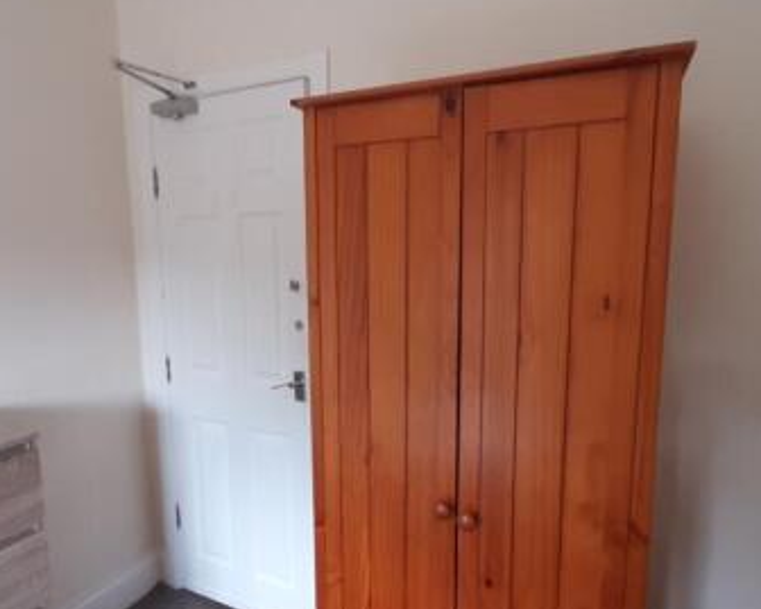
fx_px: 496
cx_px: 345
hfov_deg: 74.9
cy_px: 323
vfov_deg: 63.1
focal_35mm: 22
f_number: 2.2
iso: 100
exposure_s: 1/50
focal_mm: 1.42
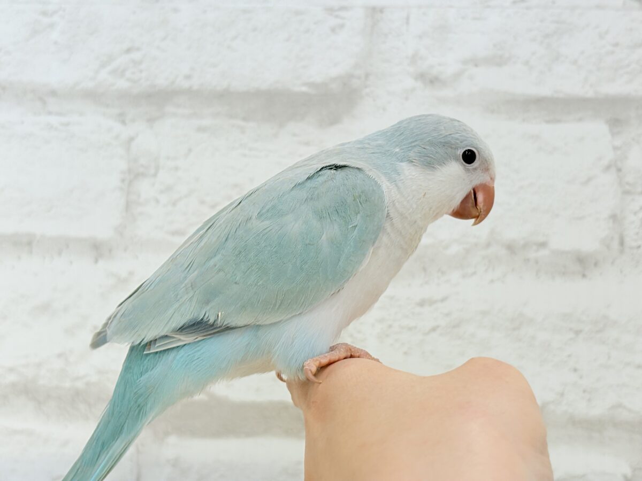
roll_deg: -1.4
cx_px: 321
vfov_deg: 28.0
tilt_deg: -0.3
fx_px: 964
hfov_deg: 36.8
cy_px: 240
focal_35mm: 52
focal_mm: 5.96
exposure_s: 1/100
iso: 64
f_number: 1.6
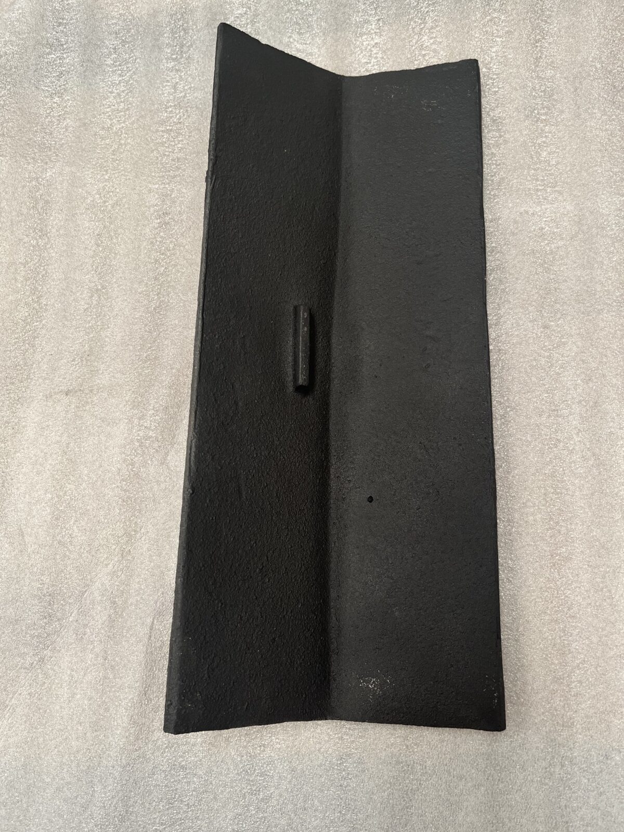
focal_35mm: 26
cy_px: 416
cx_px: 312
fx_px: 625
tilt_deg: -75.5
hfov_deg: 53.1
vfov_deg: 67.3
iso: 125
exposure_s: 1/121
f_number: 1.6
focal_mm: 5.1
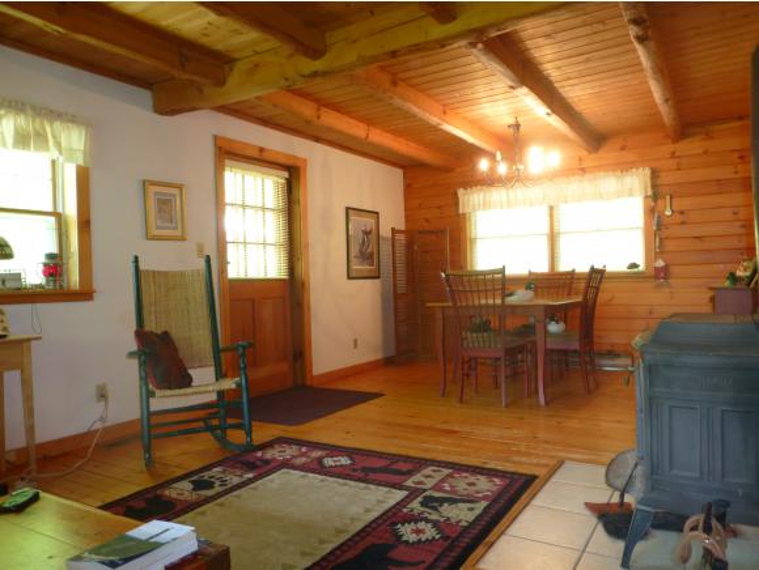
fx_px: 549
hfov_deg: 69.3
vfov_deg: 54.9
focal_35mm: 25
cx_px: 380
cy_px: 285
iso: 100
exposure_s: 1/6
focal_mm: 4.4
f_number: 3.3
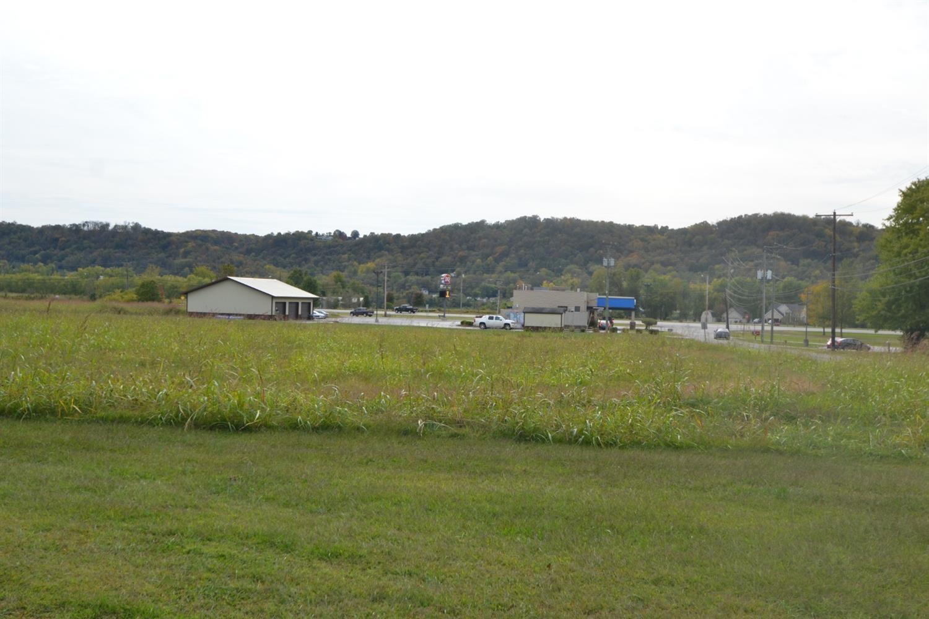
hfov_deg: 53.1
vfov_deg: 36.9
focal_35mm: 36
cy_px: 310
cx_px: 464
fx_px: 929
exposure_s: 1/200
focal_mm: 24
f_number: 7.1
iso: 100
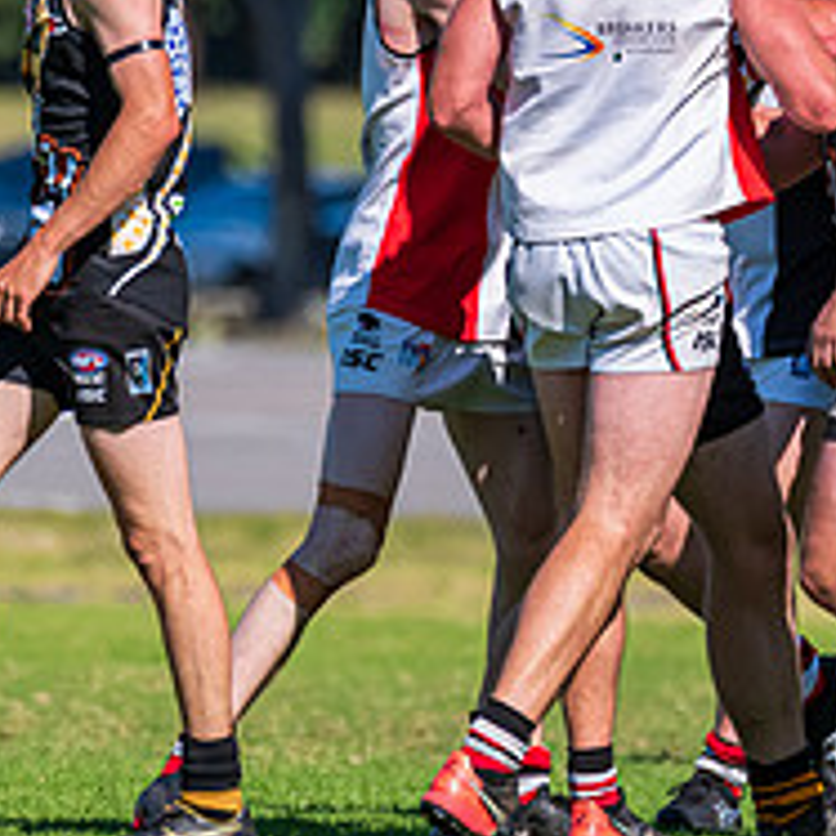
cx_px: 778
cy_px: 160
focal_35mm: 1417
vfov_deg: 1.2
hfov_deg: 1.2
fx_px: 38717
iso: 800
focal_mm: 450
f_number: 6.3
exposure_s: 1/4000
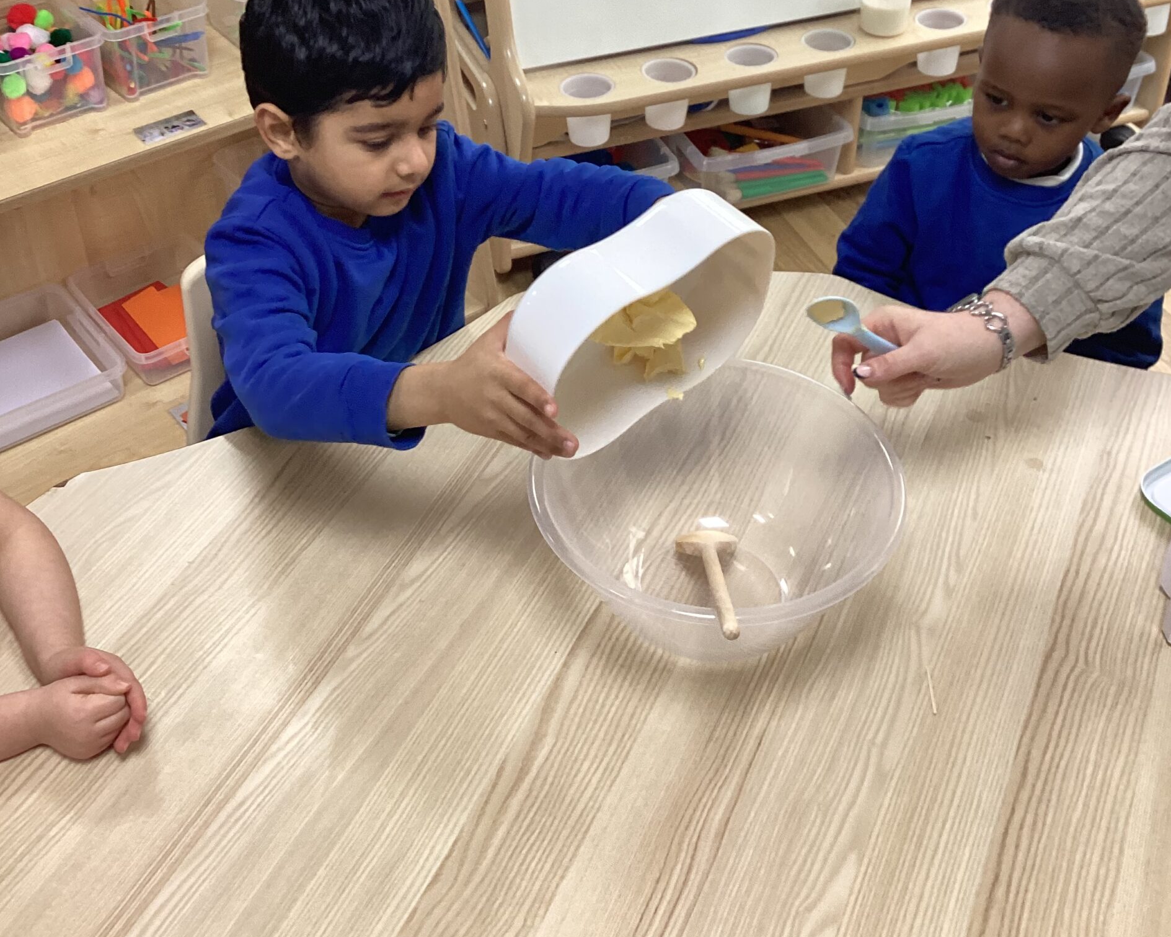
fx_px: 1421
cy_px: 211
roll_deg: +0.6
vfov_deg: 35.5
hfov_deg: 44.8
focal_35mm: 41
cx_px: 585
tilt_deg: -33.1
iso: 125
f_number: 2.4
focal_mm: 3.3
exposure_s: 1/50
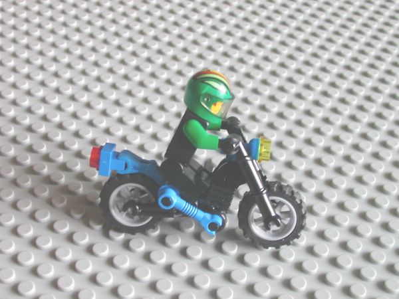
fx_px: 669
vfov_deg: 25.2
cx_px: 200
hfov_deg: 33.2
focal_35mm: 58
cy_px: 150
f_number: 3.4
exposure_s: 1/11.1
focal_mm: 8.9
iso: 100
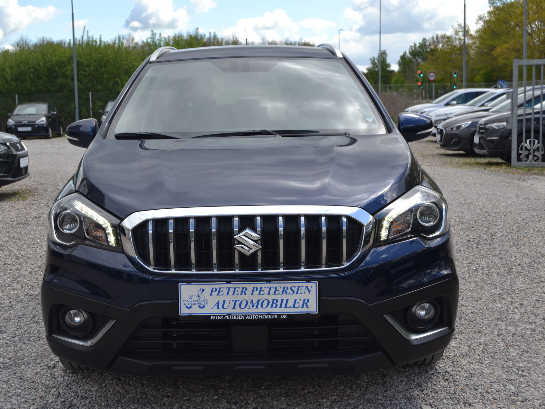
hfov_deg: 38.9
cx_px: 246
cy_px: 204
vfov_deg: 29.7
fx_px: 772
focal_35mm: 49
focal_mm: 30
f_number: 8
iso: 100
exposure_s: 1/250
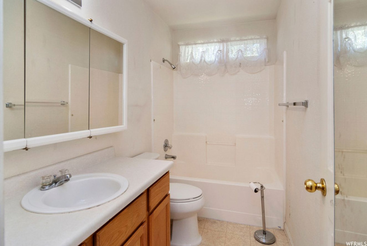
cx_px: 184
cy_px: 123
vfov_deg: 67.5
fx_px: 184
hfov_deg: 89.9
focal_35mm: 18
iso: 200
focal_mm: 12
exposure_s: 1/60
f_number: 5
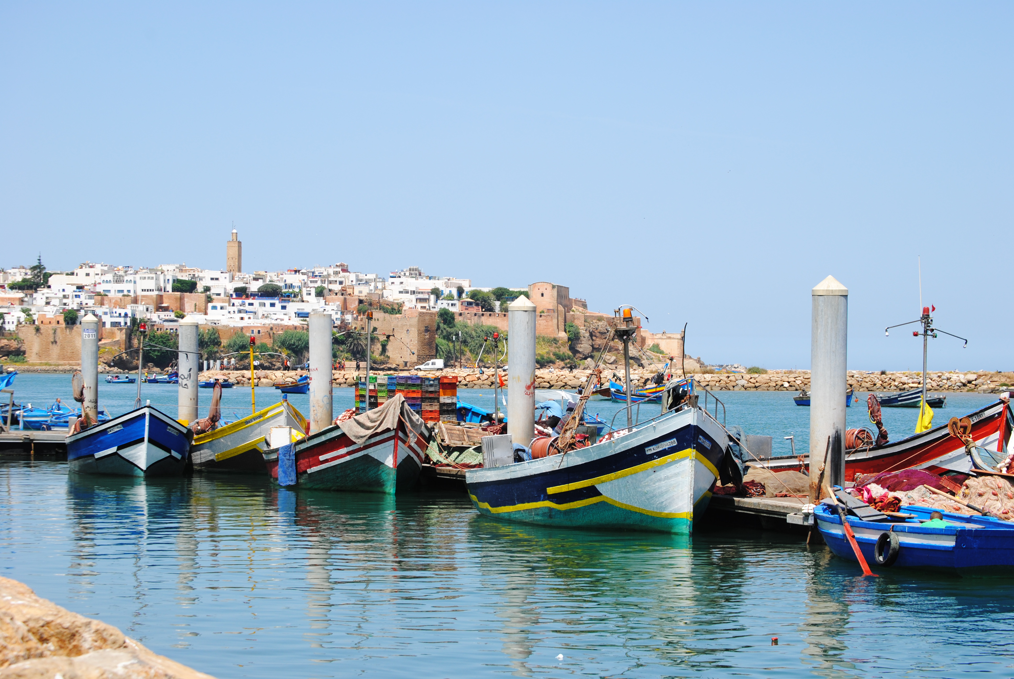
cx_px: 507
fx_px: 2327
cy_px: 340
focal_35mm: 82
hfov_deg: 24.6
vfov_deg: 16.6
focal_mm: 55
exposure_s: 1/250
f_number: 8
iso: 100
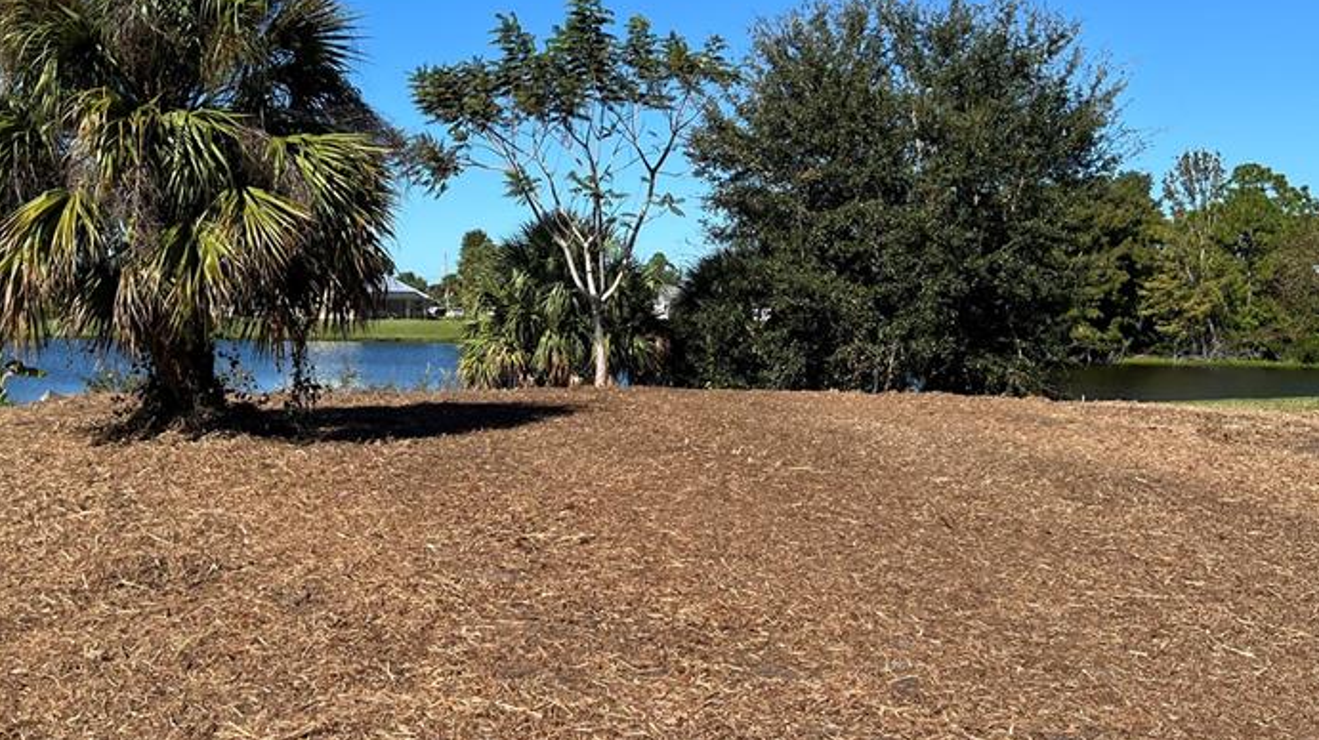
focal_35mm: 42
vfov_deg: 28.3
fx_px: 1468
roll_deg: +0.2
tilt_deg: -5.9
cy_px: 431
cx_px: 487
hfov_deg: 47.9
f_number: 1.5
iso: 50
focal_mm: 5.7
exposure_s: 1/4115
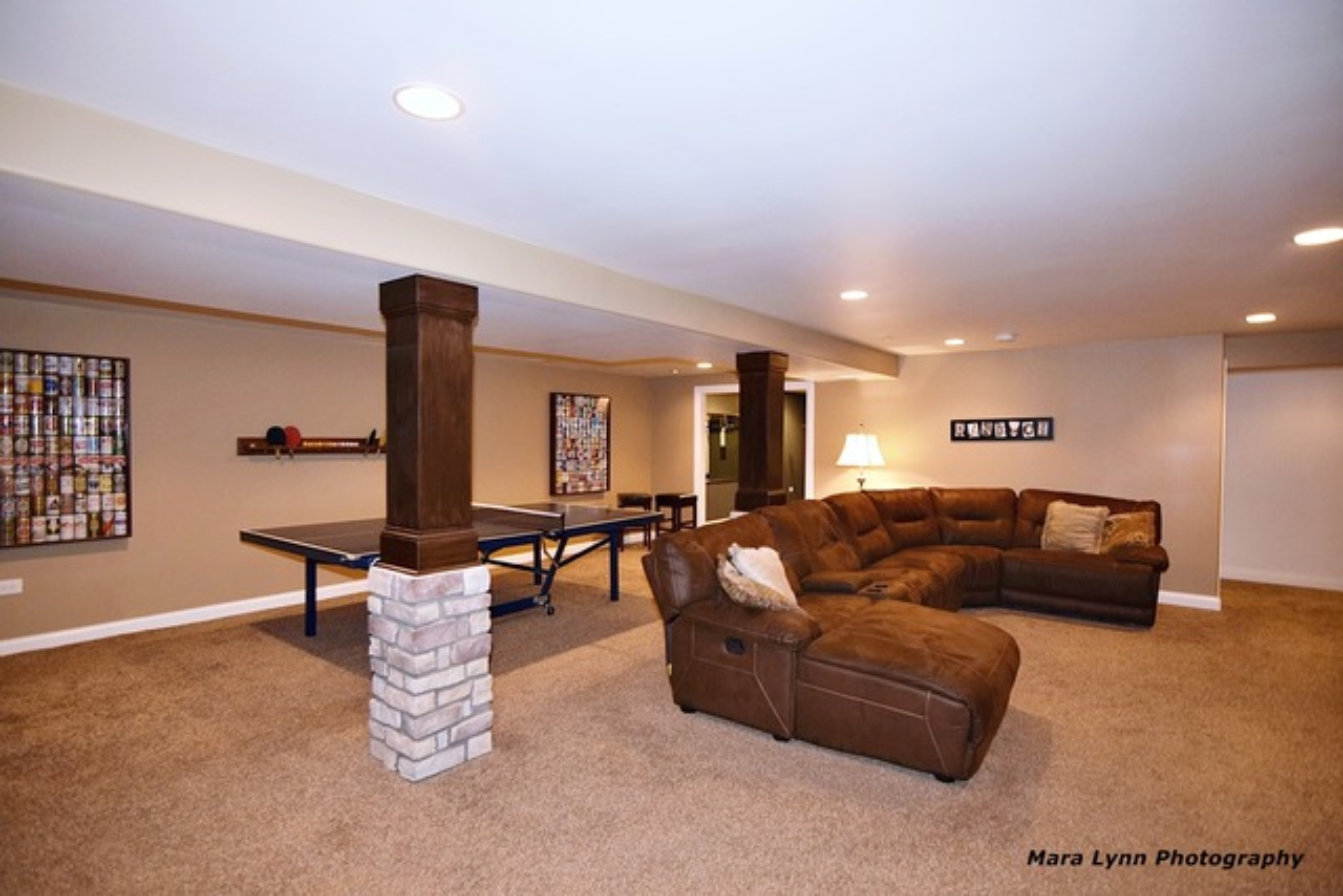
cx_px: 672
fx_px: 616
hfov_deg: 95.0
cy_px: 448
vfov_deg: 72.1
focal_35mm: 16
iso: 1100
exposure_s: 1/60
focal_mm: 11
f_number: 2.8
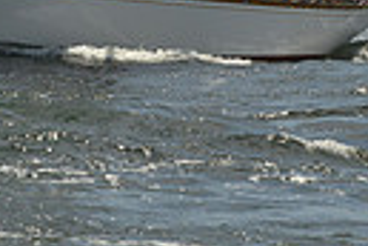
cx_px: 98
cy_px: -512
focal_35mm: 441
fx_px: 4508
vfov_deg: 3.1
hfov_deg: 4.7
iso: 280
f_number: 10
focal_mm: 98
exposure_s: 1/1600
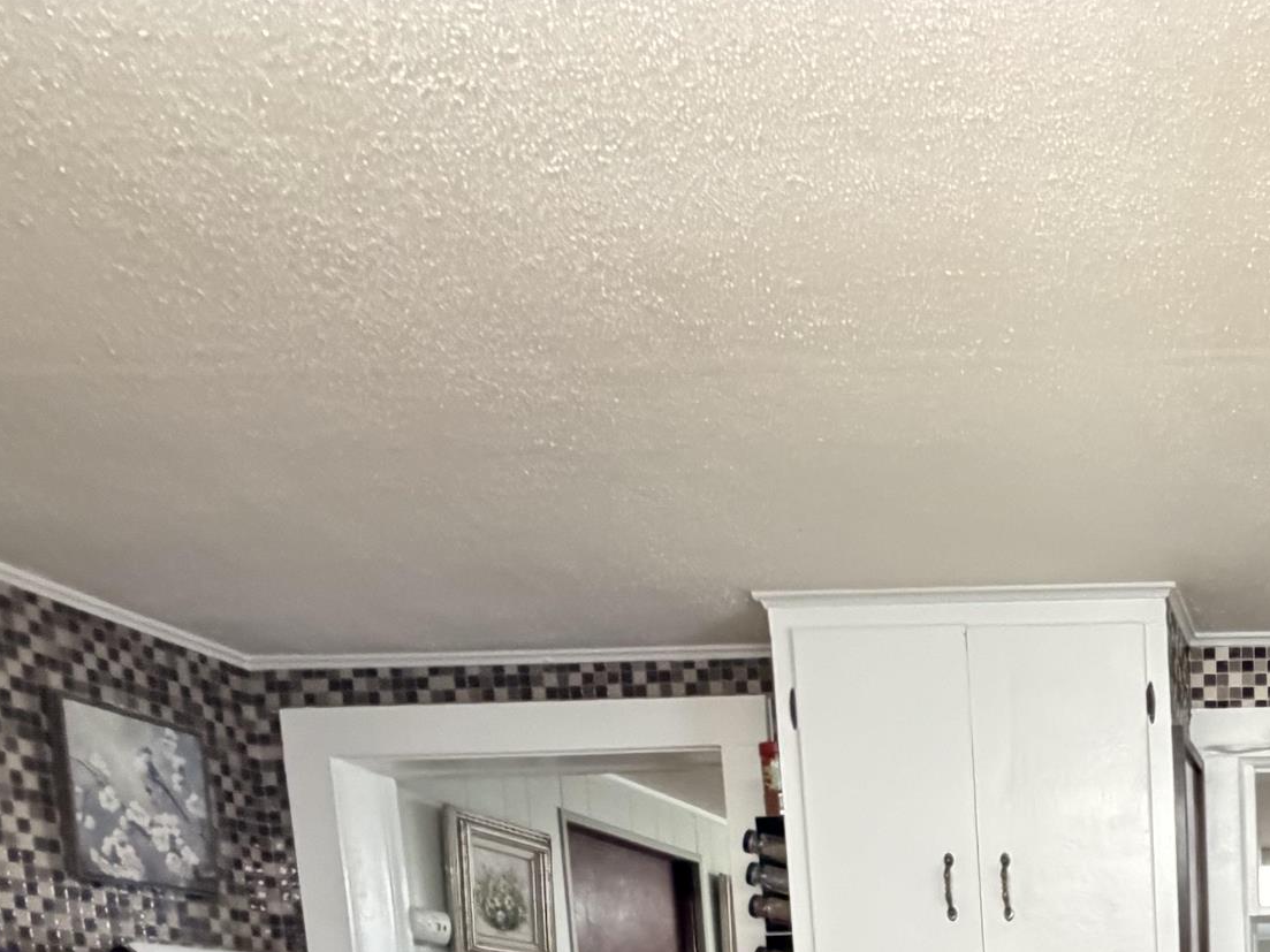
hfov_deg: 40.0
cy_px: 1259
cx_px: 1356
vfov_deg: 29.2
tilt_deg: -6.3
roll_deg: +2.1
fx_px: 1431
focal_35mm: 39
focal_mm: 2.22
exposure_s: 1/40
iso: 1250
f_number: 2.2
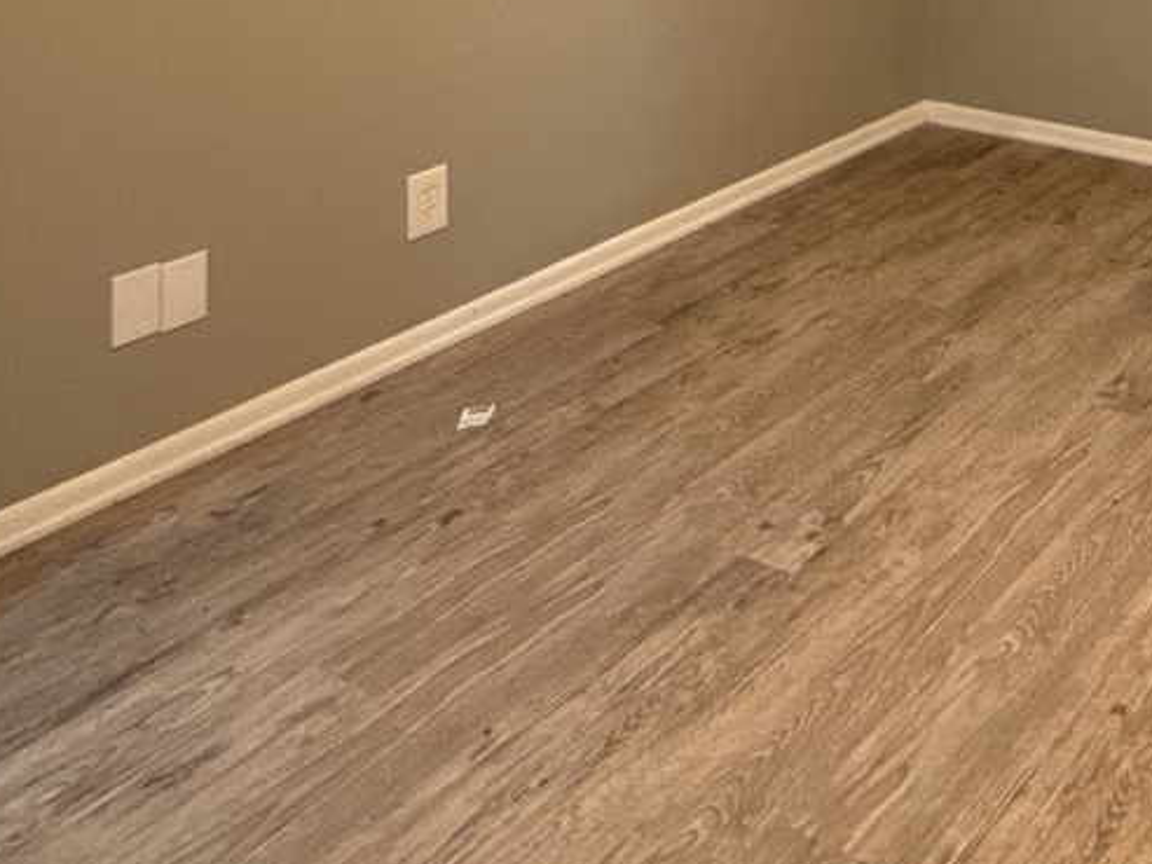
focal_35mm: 41
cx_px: 1241
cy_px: -290
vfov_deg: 28.2
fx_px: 1364
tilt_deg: -1.3
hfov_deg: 38.6
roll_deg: -1.6
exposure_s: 1/120
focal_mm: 2.22
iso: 640
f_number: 2.2
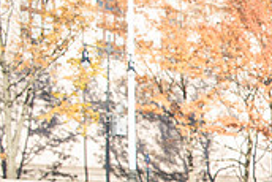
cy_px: 286
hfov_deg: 20.0
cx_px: 455
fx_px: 613
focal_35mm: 81
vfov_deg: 15.4
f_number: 4
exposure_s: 1/500
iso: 320
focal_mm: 24
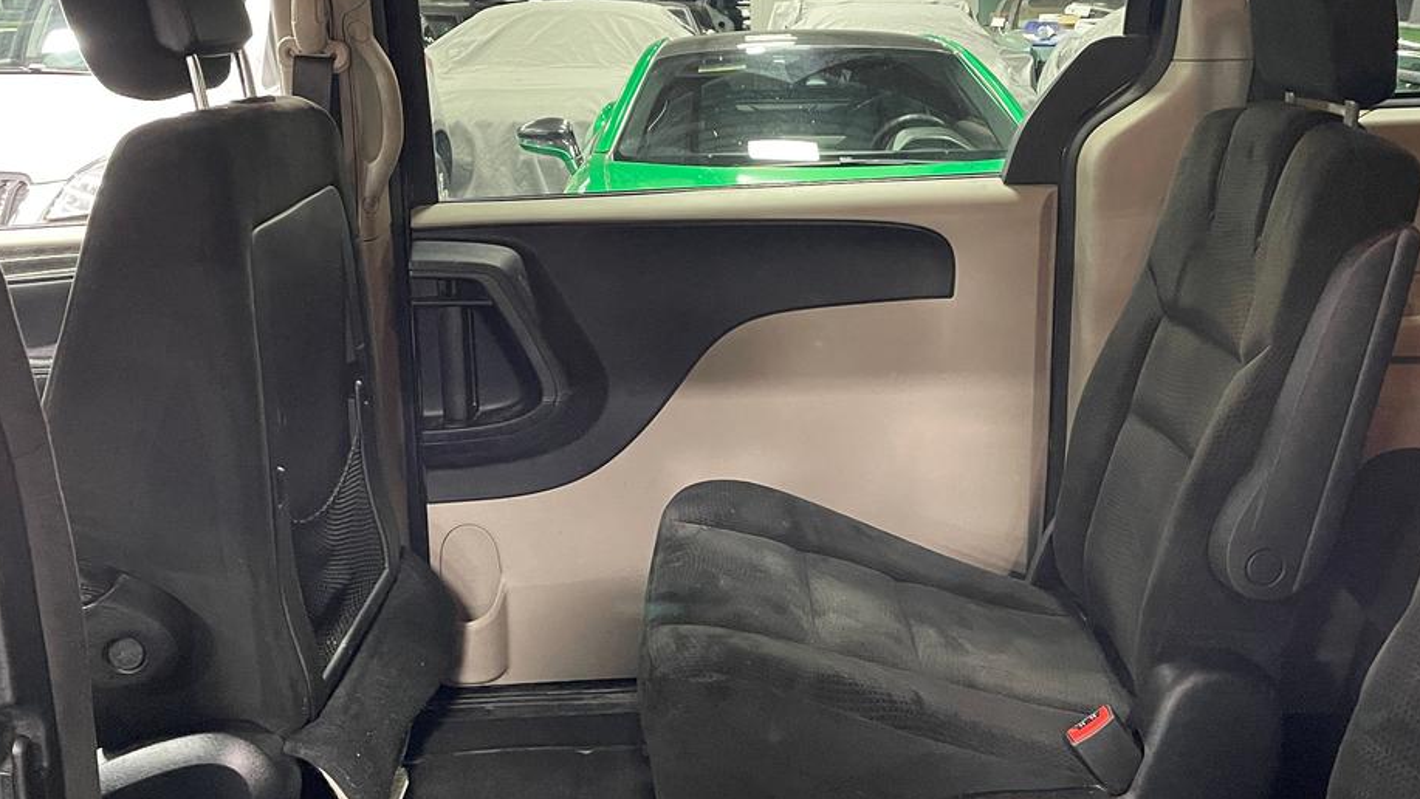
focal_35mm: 38
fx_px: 1431
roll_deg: +0.7
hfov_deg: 52.8
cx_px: 736
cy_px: 358
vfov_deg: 31.2
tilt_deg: -14.6
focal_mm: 5.1
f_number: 1.6
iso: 640
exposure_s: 1/36
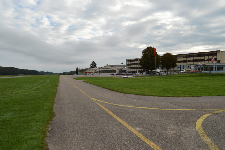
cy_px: 75
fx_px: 169
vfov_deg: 47.9
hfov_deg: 67.4
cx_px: 112
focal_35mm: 27
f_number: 6.3
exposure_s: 1/200
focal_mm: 18
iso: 100
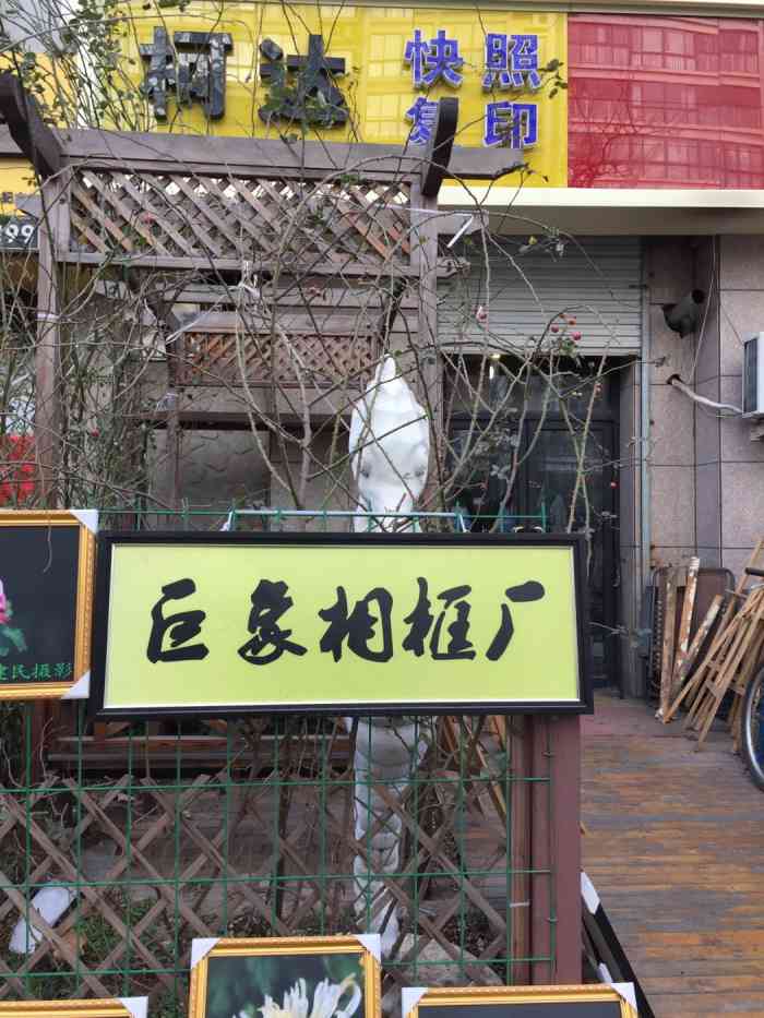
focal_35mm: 29
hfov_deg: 48.2
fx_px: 853
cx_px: 382
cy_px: 509
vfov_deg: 61.7
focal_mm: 4.15
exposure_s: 1/144
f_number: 2.2
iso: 32
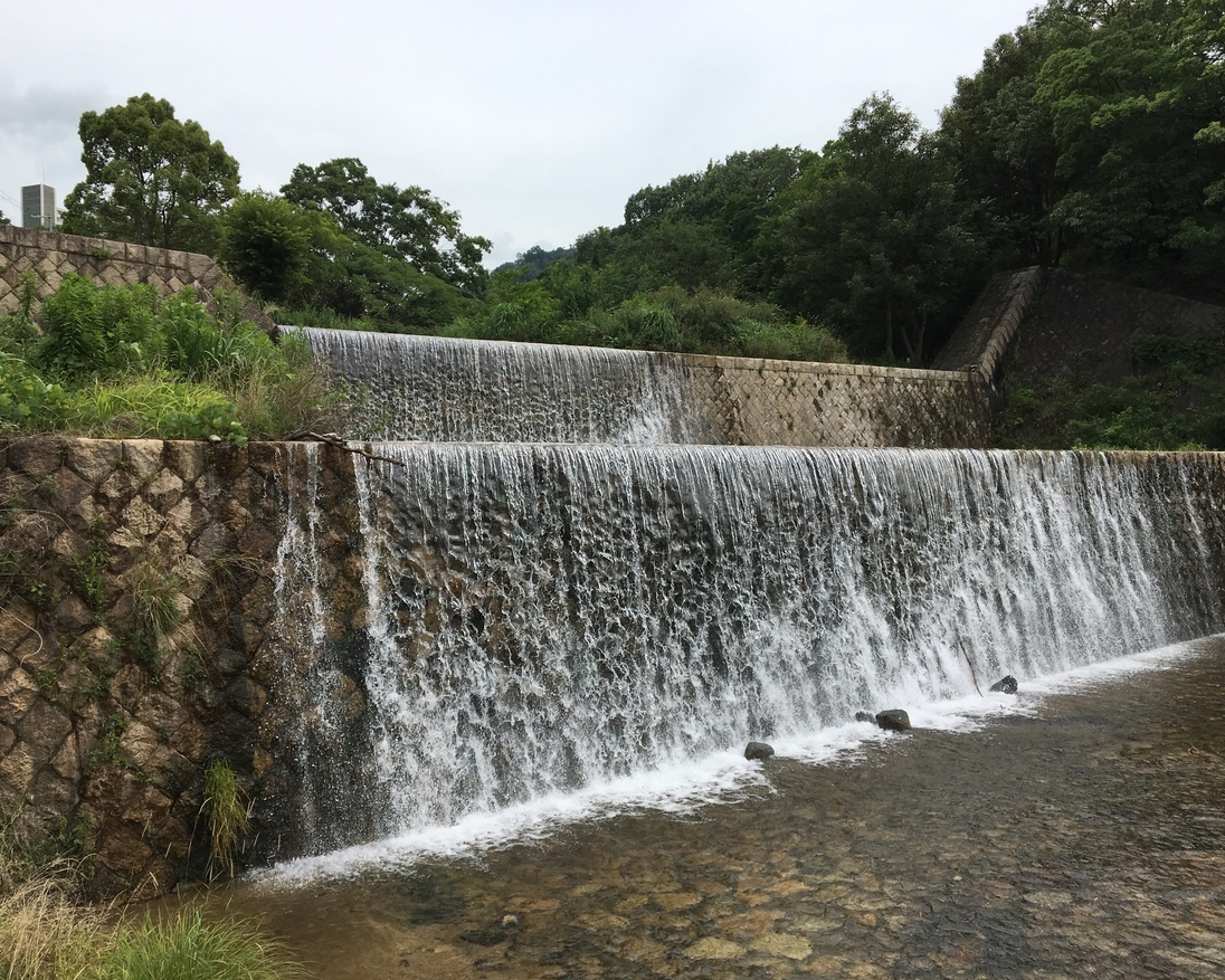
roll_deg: +1.6
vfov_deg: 47.1
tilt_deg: -1.2
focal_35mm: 31
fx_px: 1124
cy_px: 487
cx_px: 608
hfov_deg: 57.2
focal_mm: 4.15
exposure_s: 1/1508
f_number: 2.2
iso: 25
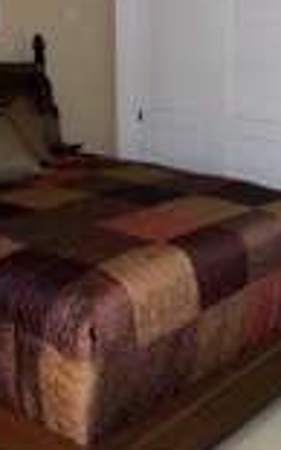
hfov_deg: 23.4
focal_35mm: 55
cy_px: 152
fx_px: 673
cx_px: 194
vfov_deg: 36.5
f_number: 2.8
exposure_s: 1/30
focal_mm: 3.8
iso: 200
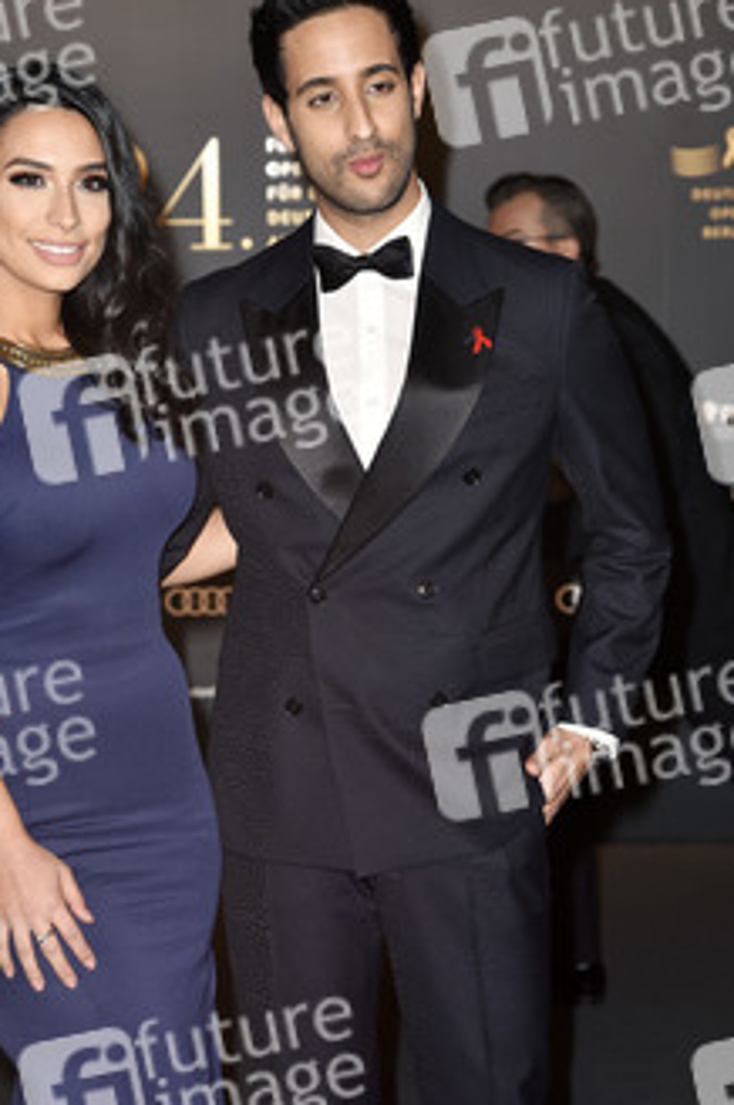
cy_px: 573
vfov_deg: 21.5
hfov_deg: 14.4
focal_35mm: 95
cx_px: 290
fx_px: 2911
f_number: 5.6
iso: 320
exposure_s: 1/200
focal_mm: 78
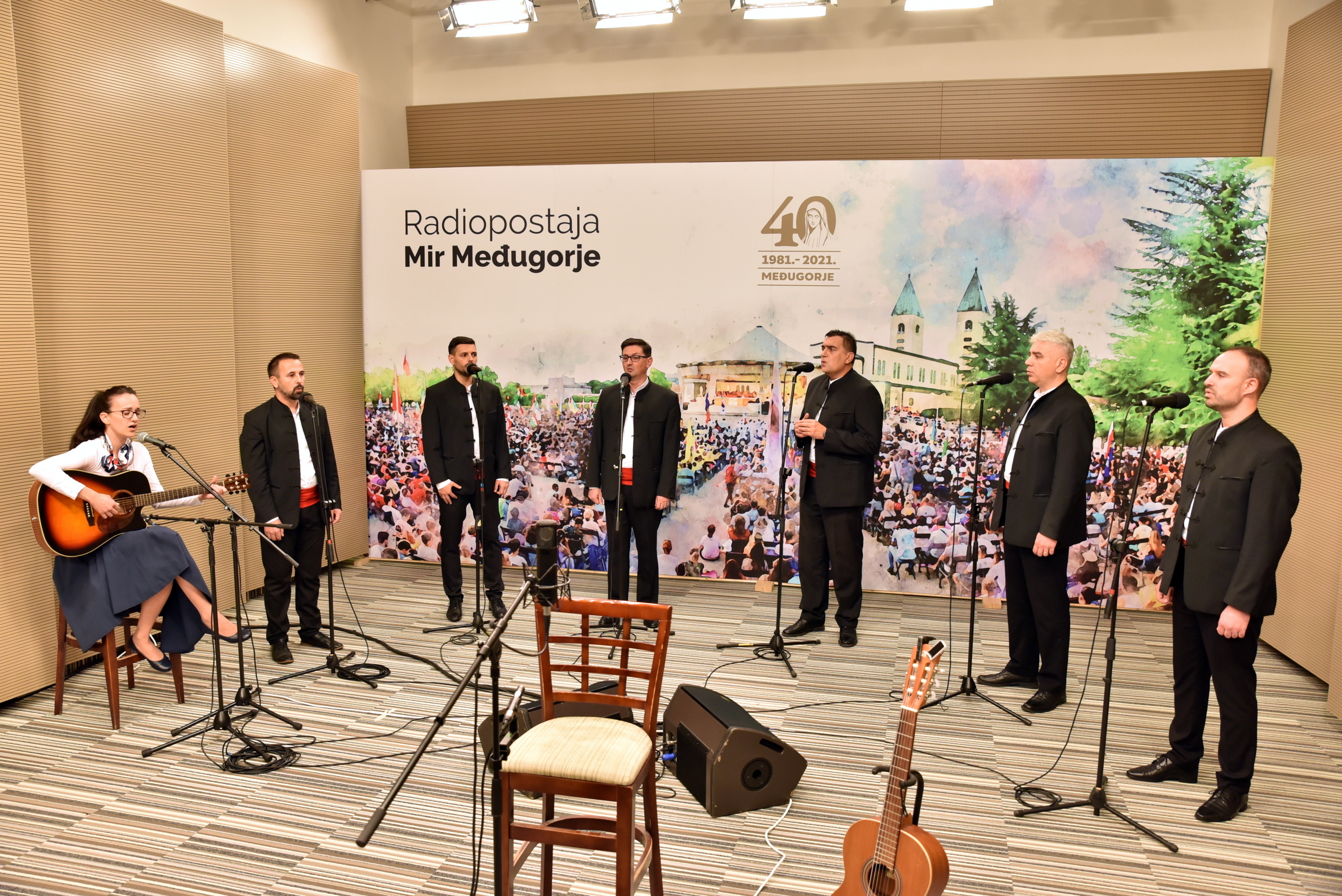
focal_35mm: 26
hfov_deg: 69.4
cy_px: 448
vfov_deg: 49.6
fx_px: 970
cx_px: 671
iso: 1000
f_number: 5
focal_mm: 26
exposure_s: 1/160
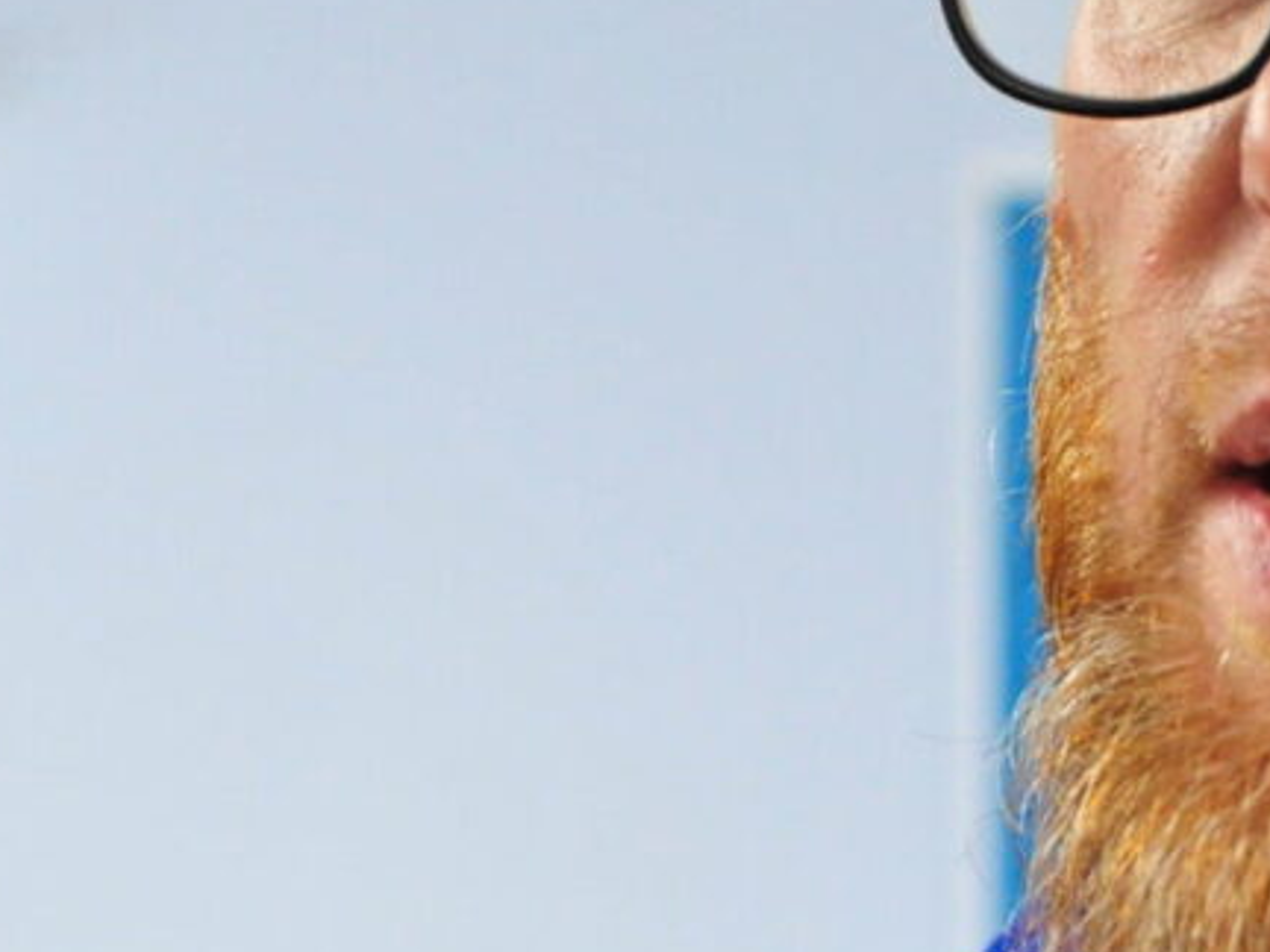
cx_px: 950
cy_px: 895
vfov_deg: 4.1
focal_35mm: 363
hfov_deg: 5.5
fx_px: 13318
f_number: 4
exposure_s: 1/320
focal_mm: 85
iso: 4000
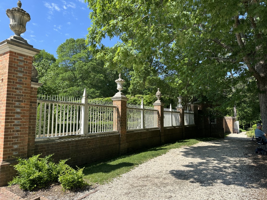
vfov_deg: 56.8
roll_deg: -0.4
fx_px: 185
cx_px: 134
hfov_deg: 71.6
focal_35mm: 24
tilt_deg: +5.0
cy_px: 100
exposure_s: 1/1845
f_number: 1.78
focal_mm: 6.86
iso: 80
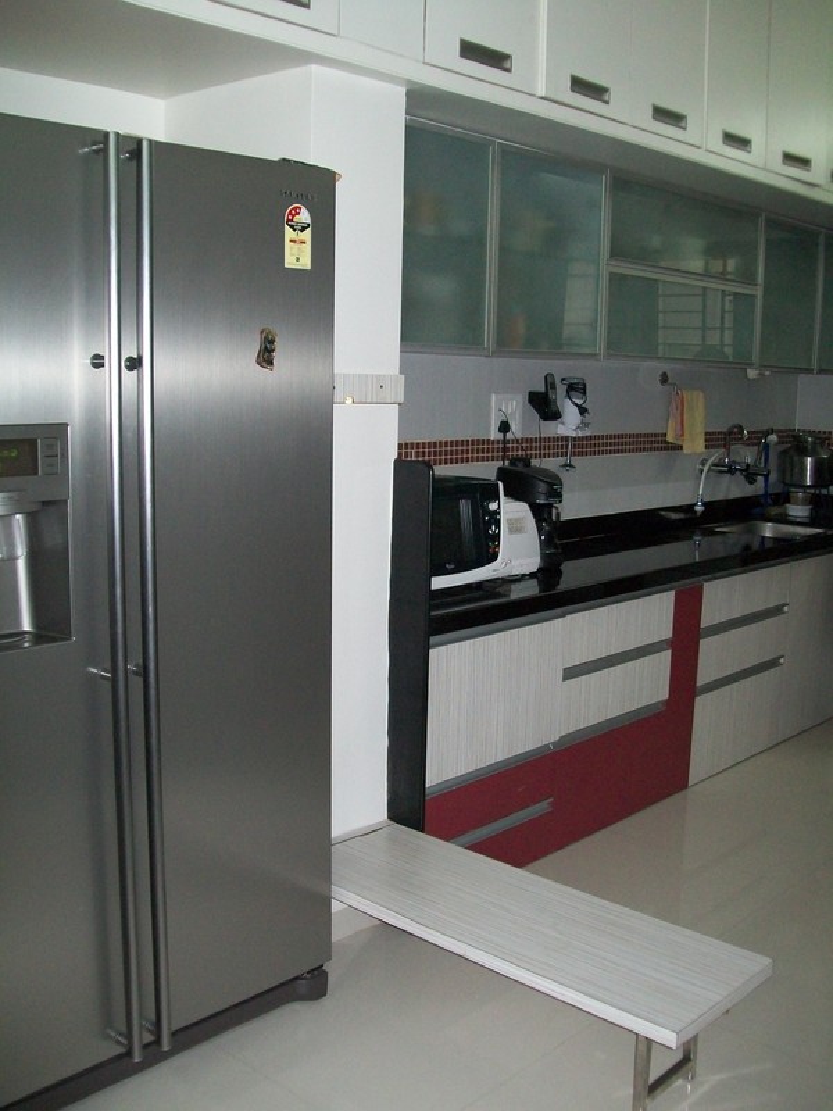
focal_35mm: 36
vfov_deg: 51.4
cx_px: 416
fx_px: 1155
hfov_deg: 39.7
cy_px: 556
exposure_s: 1/60
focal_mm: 6
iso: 160
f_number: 2.7
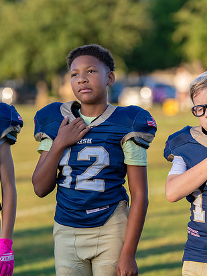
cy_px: 135
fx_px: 1523
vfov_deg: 10.4
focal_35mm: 191
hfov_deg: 7.8
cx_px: 99
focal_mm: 127
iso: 250
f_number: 2.8
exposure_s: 1/1250
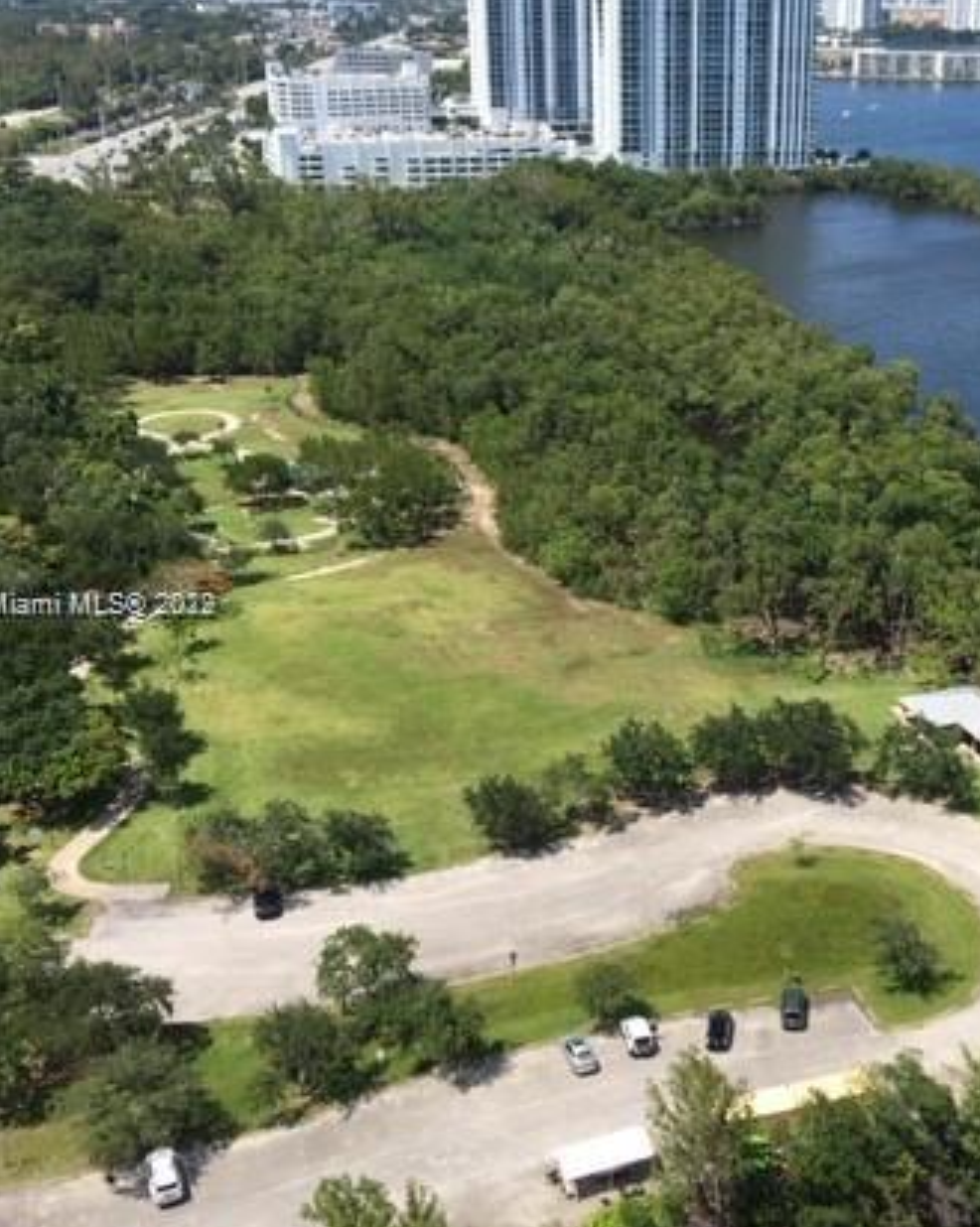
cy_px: 608
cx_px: 757
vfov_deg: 42.0
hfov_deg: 33.3
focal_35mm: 44
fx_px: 1597
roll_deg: -2.1
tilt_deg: -21.3
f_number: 2.2
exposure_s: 1/1637
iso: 25
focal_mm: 4.15
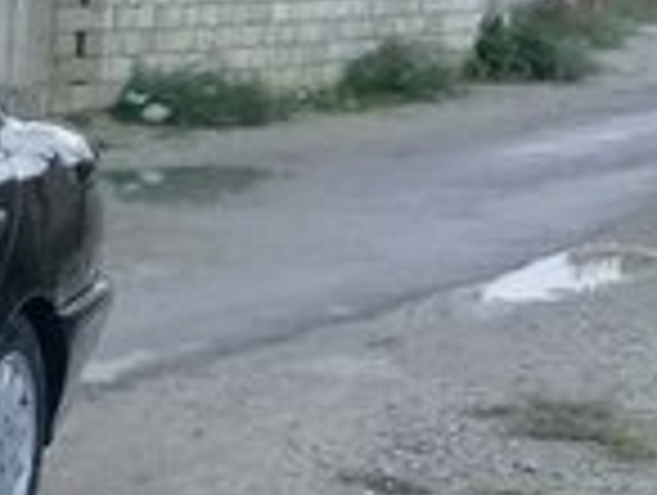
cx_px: -711
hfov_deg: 12.2
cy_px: 511
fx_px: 2662
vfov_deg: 10.5
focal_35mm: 140
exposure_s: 1/33
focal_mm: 3.3
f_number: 2.2
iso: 100
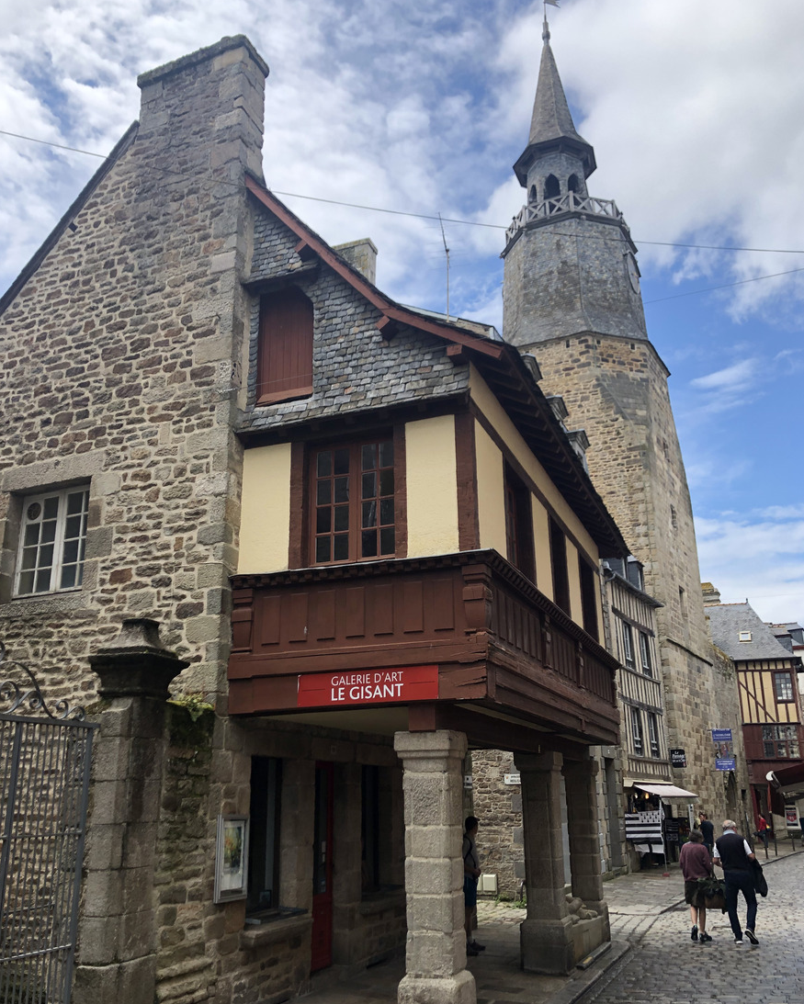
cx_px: 408
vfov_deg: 58.7
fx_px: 892
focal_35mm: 30
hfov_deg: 48.5
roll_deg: +1.4
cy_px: 539
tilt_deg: +16.3
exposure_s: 1/1056
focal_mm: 4
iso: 20
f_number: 1.8
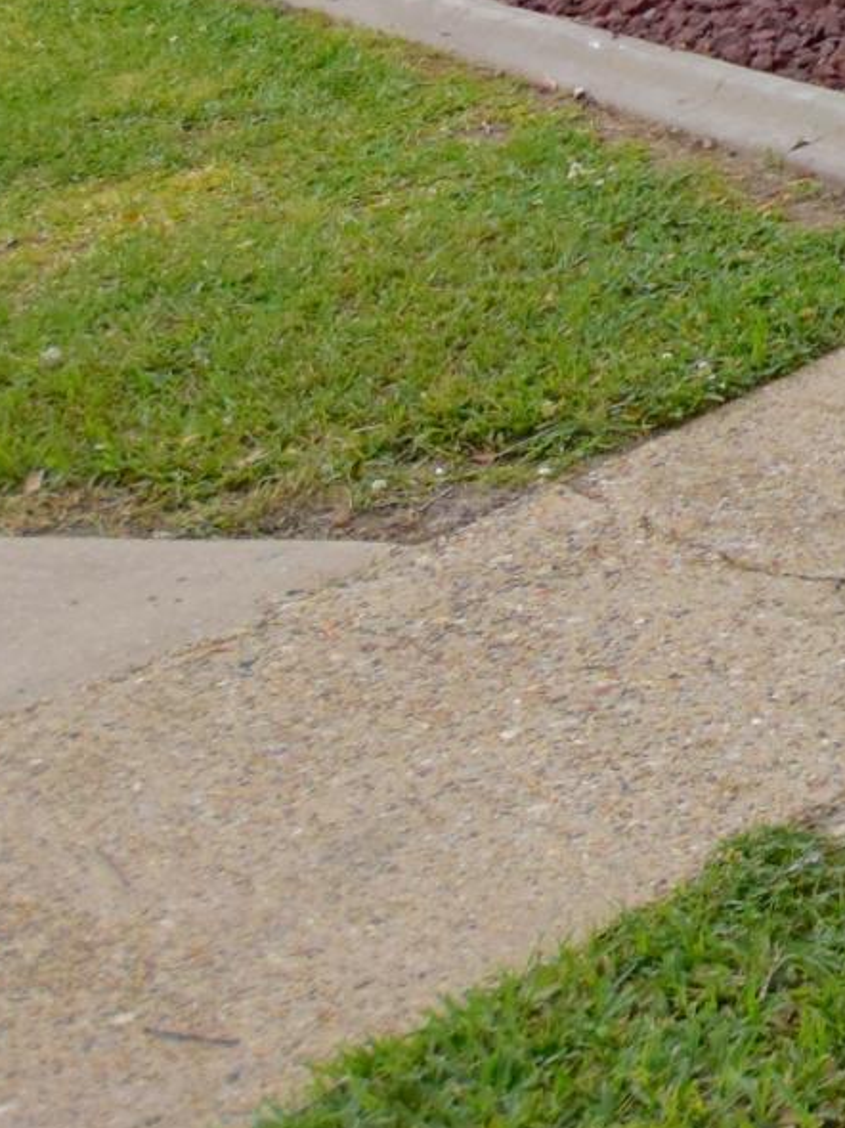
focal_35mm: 88
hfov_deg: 12.3
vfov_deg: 19.0
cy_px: -650
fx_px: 2866
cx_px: 2172
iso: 200
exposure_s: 1/1250
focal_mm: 12
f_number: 3.5
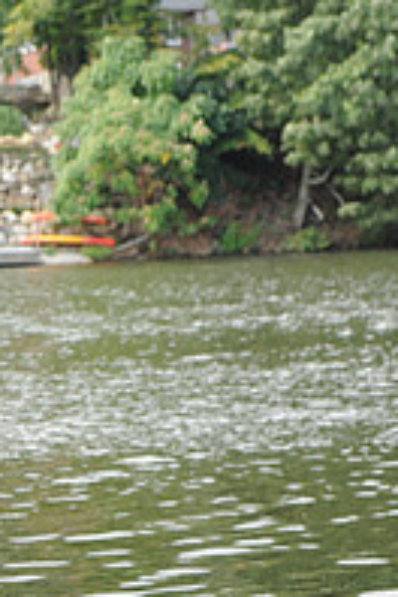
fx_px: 2520
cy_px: 528
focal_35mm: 152
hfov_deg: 8.9
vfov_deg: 13.4
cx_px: -121
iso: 500
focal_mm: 52
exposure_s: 1/250
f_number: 6.3
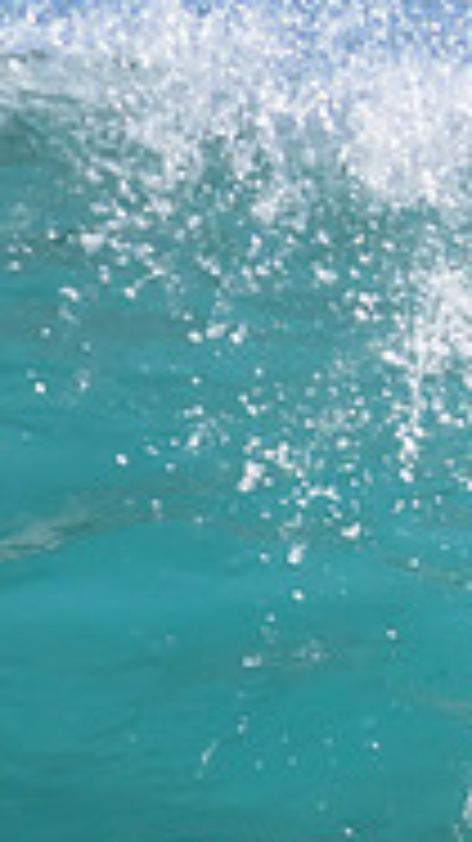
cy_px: 786
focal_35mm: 3539
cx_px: 1685
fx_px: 78849
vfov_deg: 0.6
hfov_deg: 0.3
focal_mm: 800
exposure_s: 1/1250
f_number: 11
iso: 640
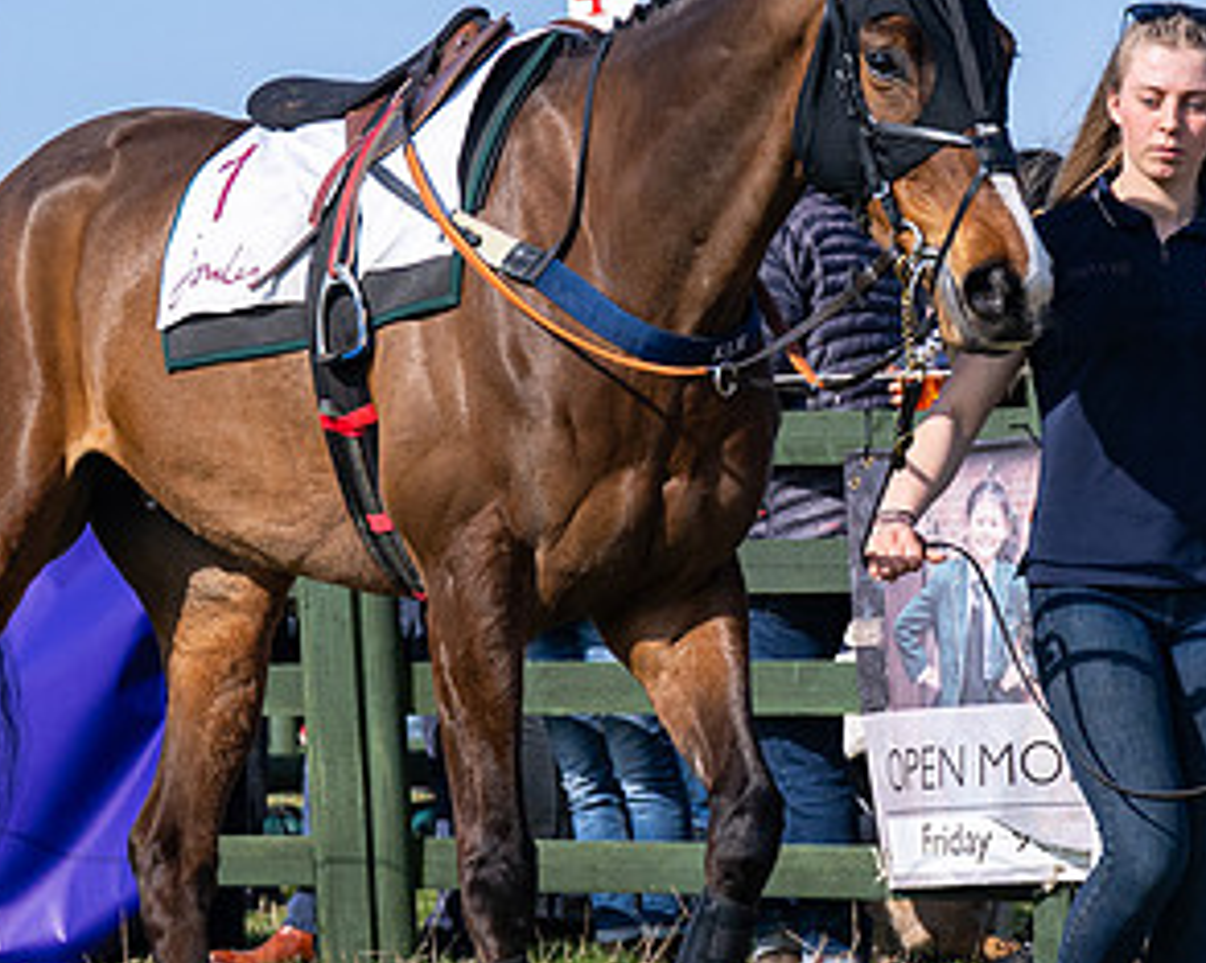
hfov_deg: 5.7
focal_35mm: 342
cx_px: 969
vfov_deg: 4.5
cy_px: 210
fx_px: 12199
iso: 200
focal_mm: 82
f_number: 4
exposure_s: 1/2500
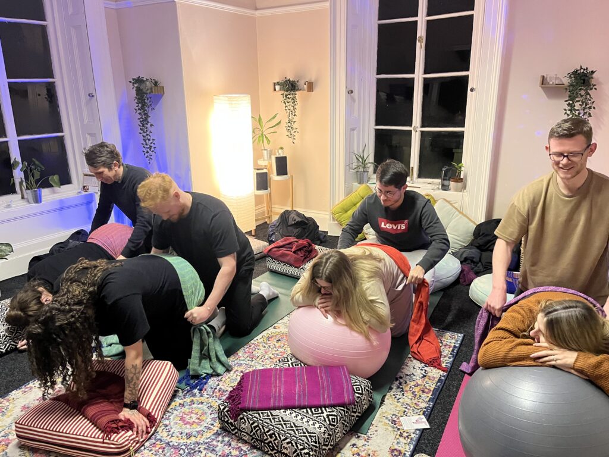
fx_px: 457
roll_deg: +1.0
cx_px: 304
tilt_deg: -16.6
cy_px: 228
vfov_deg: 53.1
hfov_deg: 67.3
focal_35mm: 26
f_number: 1.6
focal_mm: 5.1
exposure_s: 1/50
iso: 500
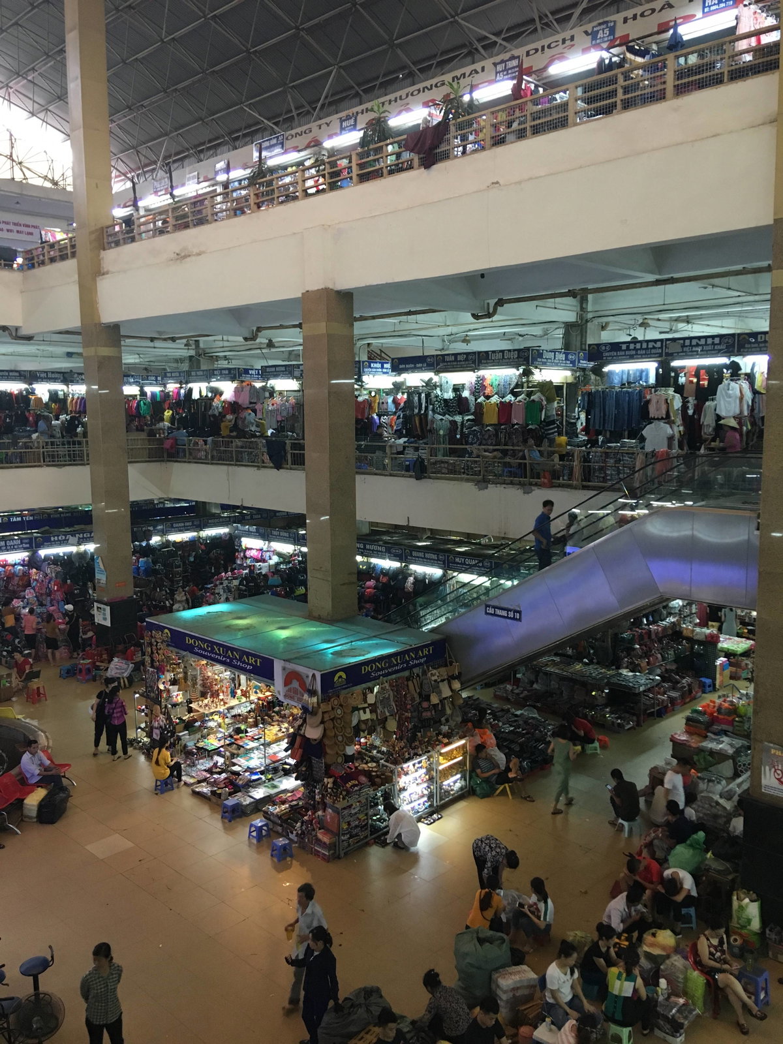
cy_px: 522
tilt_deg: -8.6
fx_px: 875
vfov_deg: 61.7
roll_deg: -0.2
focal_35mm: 29
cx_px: 392
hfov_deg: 48.2
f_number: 2.2
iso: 160
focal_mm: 4.15
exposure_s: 1/33
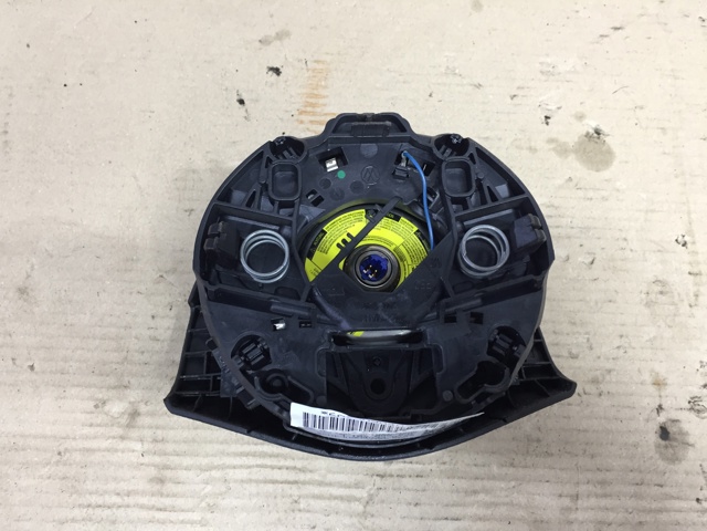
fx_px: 592
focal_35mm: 29
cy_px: 266
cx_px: 354
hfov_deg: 61.7
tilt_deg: -70.0
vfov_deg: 48.2
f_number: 2.2
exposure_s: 1/33
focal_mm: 4.15
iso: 125
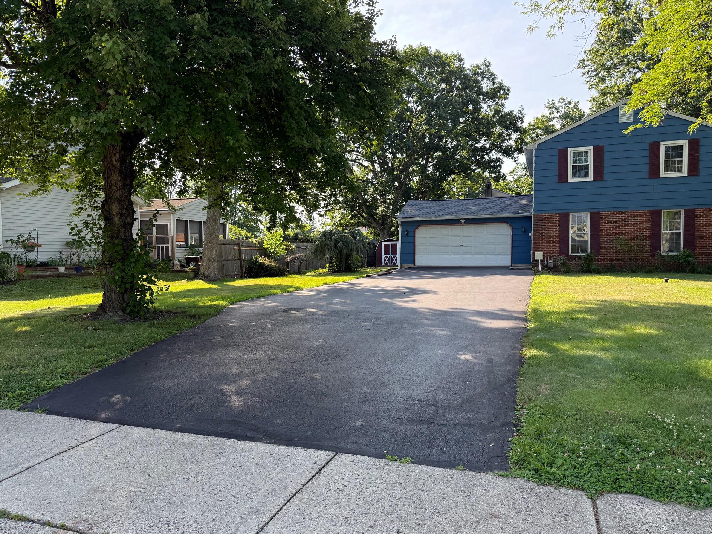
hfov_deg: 67.3
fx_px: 535
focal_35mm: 26
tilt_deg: -2.3
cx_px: 347
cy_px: 279
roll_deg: +0.5
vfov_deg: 53.1
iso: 100
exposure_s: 1/1075
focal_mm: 6.76
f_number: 1.78
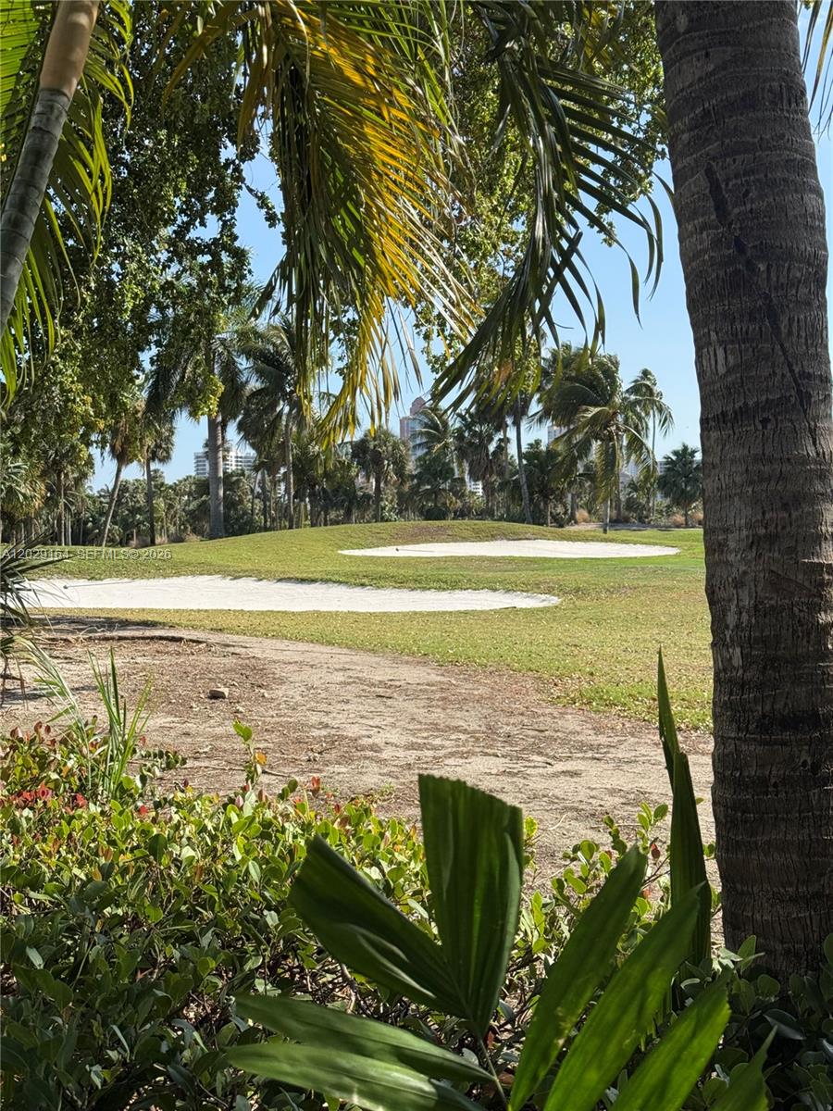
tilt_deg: +0.3
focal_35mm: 48
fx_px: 1540
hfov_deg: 30.3
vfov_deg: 39.7
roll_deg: +1.0
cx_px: 416
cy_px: 556
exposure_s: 1/2577
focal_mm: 6.76
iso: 64
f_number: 1.78
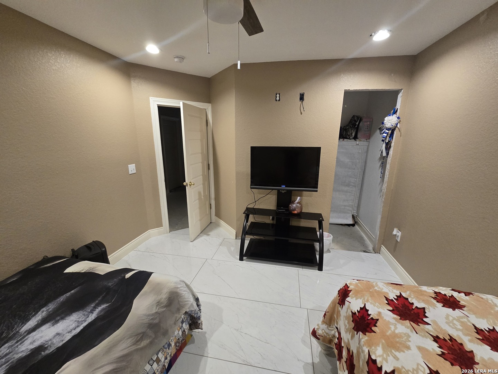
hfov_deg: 106.2
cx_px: 249
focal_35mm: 13
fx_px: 187
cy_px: 187
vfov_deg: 89.9
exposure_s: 1/60
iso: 500
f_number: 2.2
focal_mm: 2.2
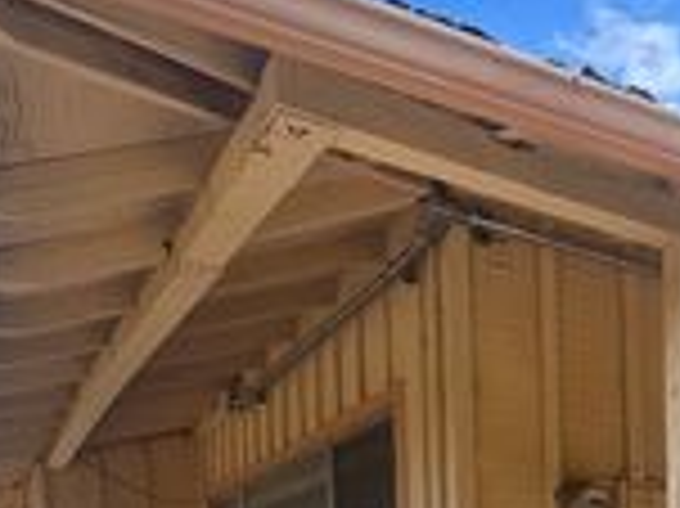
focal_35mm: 43
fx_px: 844
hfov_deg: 34.9
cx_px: 815
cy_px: 659
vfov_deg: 27.9
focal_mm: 2.2
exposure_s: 1/1358
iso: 50
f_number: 2.2
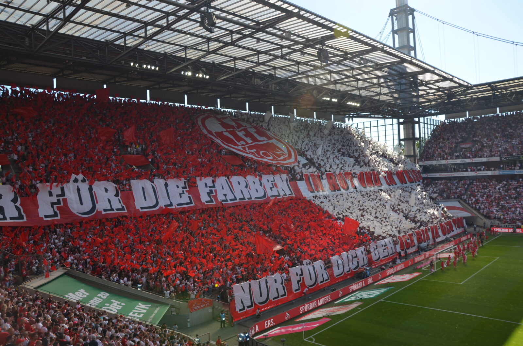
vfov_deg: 47.7
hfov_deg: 67.5
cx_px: 262
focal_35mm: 27
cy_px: 173
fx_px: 391
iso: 100
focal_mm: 18
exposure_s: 1/200
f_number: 6.3
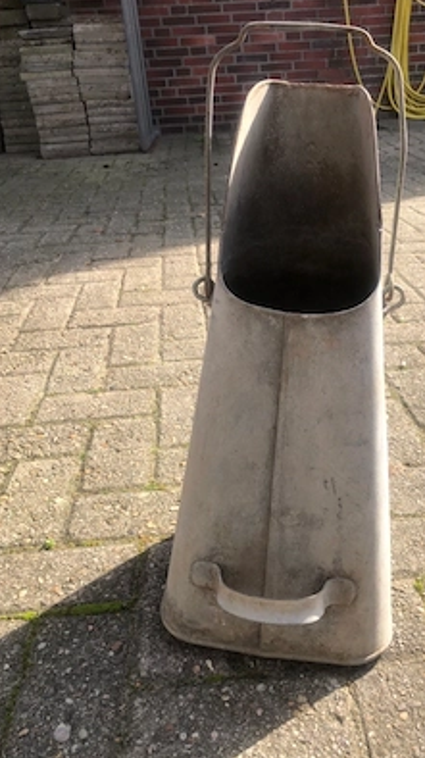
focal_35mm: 31
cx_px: 265
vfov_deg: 62.7
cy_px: 377
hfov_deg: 37.5
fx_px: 622
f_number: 1.8
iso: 20
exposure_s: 1/558
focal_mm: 3.99
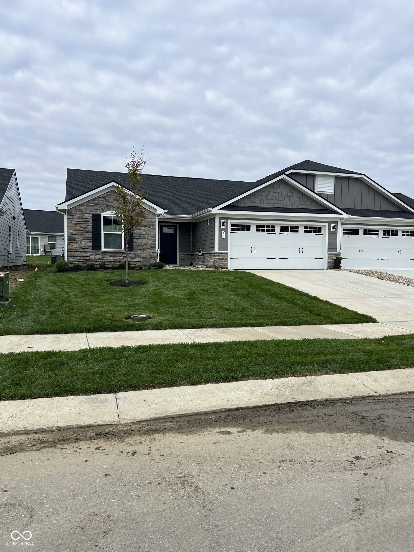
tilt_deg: -2.2
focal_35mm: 26
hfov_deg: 53.1
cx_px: 207
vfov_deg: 67.3
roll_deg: +0.3
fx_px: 415
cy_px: 276
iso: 50
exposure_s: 1/3968
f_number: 1.5
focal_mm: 5.7
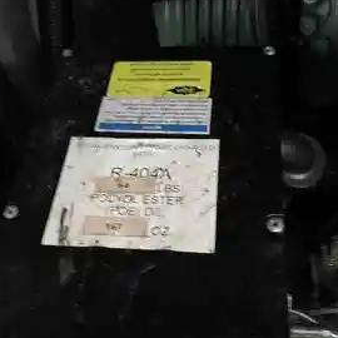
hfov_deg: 48.5
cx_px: 168
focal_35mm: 34
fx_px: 376
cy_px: 205
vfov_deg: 48.1
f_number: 1.6
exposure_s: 1/30
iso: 800
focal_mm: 5.1
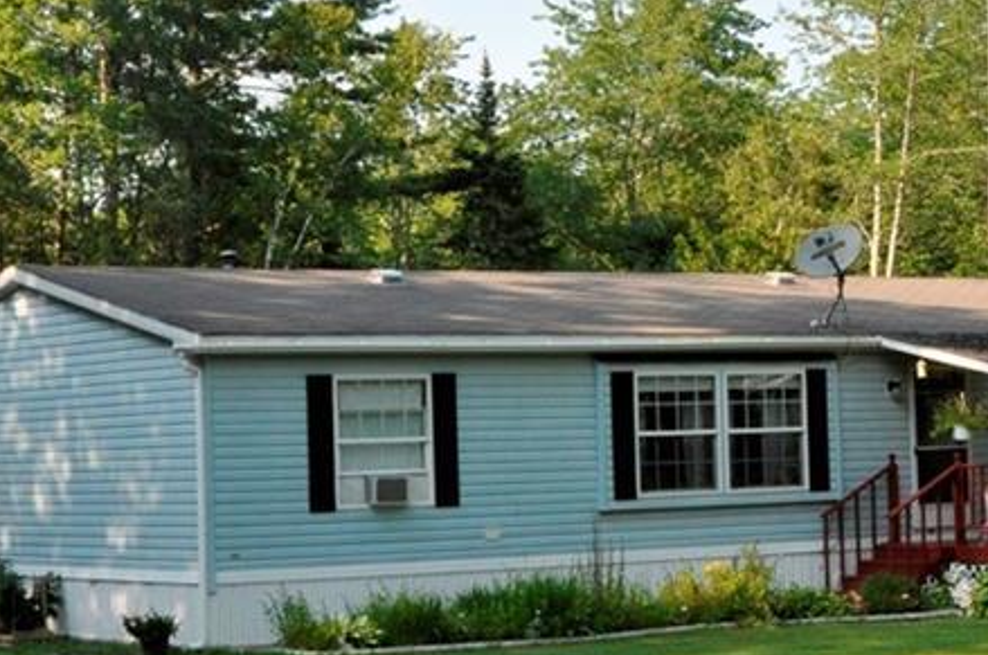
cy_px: 328
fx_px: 2876
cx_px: 414
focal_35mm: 105
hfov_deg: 19.5
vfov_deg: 13.0
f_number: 11
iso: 800
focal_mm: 30
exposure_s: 1/400
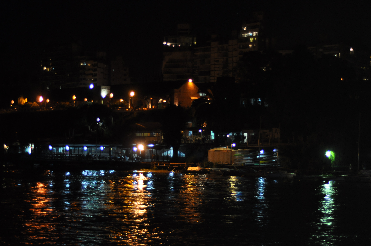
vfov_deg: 18.1
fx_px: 772
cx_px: 186
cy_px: 123
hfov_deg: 27.0
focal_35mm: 75
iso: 800
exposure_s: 1/60
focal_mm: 50
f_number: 1.8
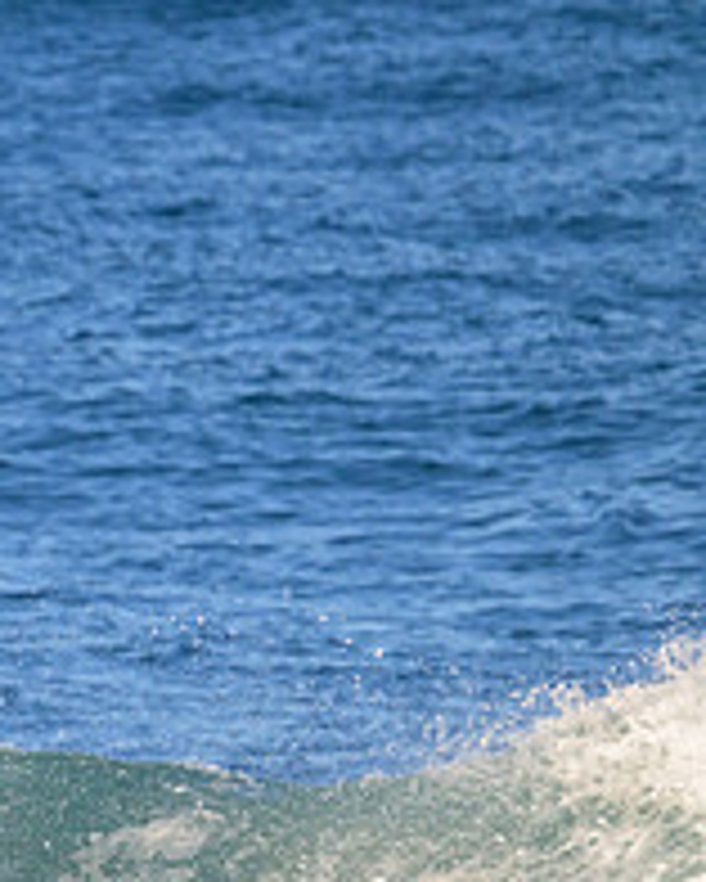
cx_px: -580
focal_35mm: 1469
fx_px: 38338
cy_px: 862
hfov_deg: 1.1
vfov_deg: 1.3
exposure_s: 1/2000
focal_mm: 530
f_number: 10
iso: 1400
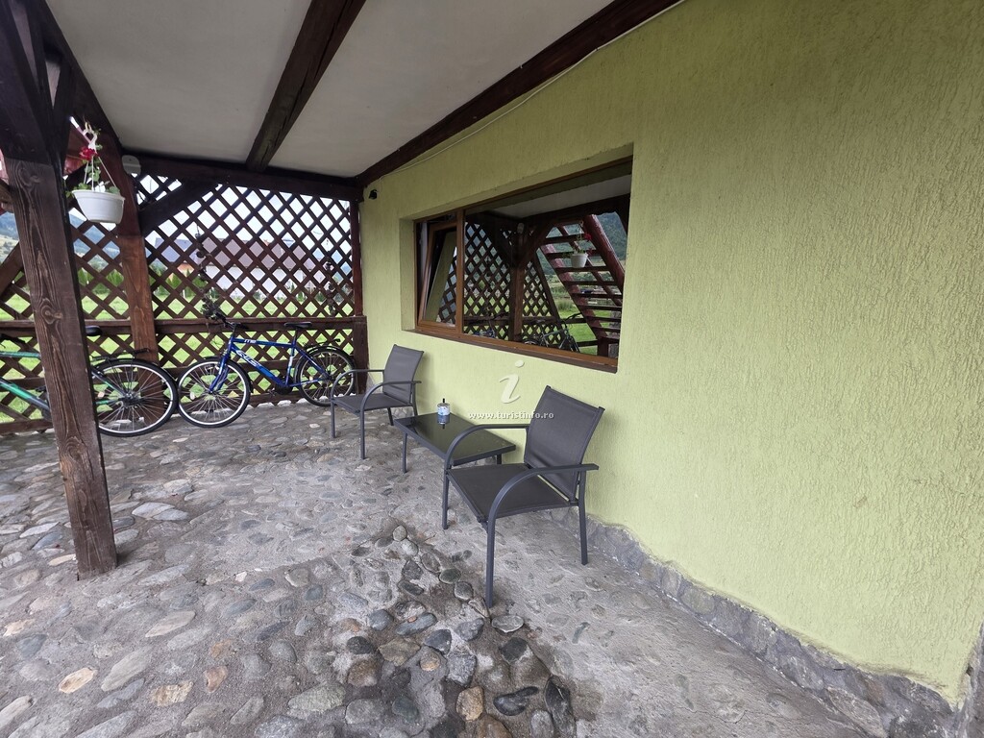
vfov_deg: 89.9
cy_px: 369
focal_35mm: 13
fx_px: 370
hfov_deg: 106.2
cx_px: 492
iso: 20
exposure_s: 1/100
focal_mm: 2.2
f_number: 1.9
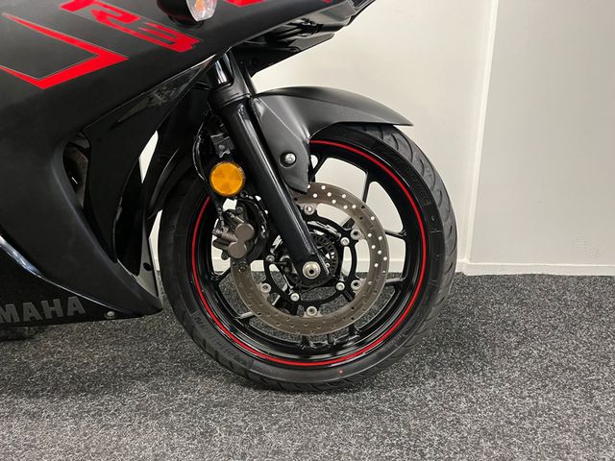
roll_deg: -1.1
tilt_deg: -13.6
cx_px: 308
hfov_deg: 67.3
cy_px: 230
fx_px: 462
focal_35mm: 26
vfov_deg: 53.1
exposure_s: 1/50
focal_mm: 5.1
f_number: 1.6
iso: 320
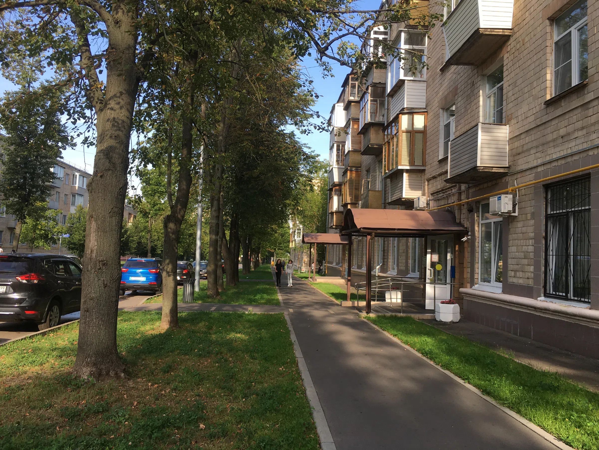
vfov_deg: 48.2
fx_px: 502
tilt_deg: +6.0
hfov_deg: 61.7
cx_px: 300
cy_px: 225
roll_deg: -1.3
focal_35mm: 29
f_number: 2.2
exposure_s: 1/407
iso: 25
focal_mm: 4.15
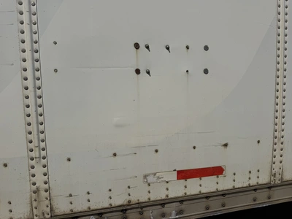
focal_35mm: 24
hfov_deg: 71.6
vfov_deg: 56.8
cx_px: 146
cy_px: 110
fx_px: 202
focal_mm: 6.76
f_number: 1.78
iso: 80
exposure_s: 1/14286
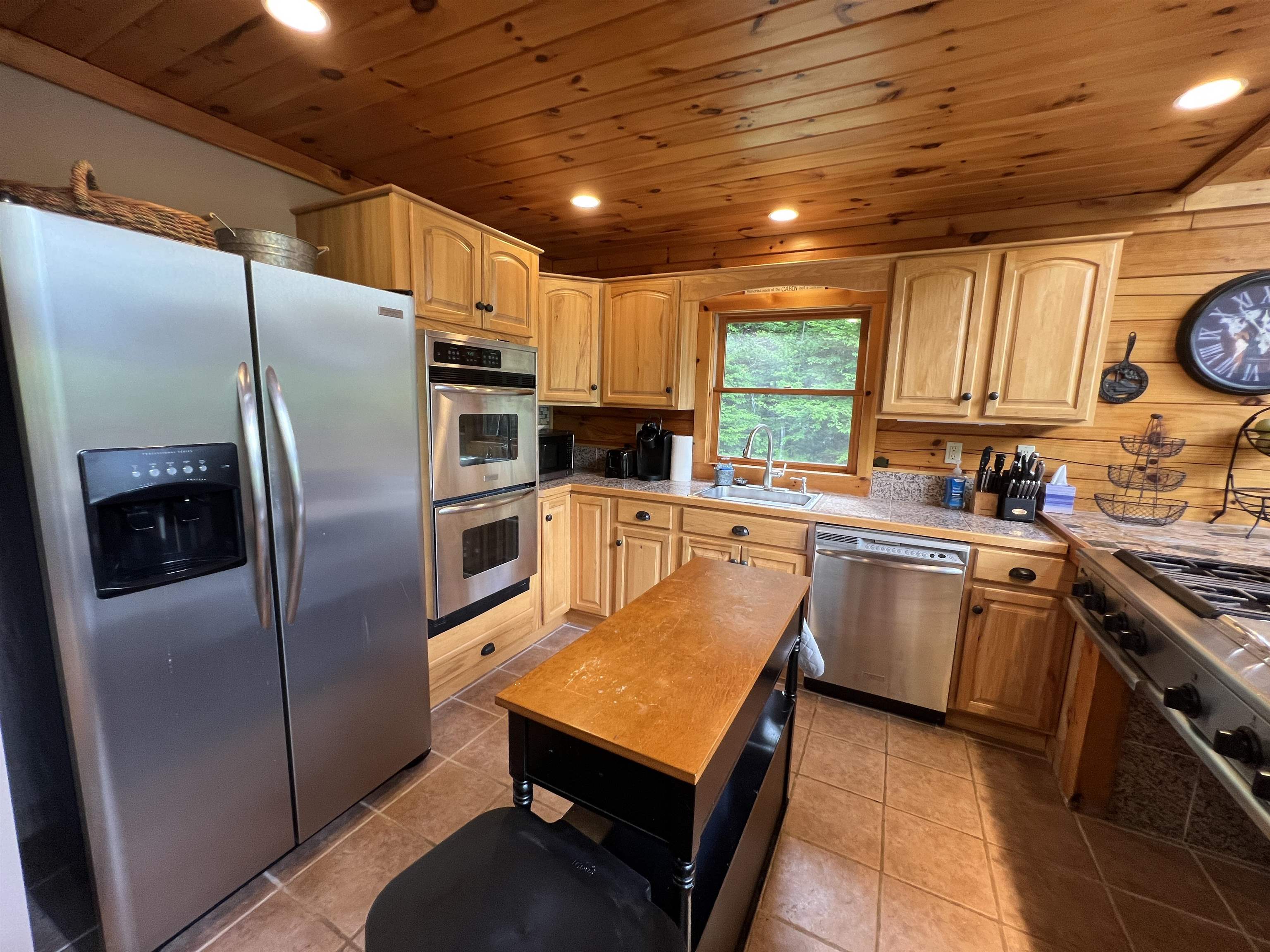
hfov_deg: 106.2
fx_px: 477
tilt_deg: -8.4
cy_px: 476
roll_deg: -1.6
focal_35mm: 13
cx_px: 635
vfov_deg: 89.9
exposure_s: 1/60
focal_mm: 1.57
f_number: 1.8
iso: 160
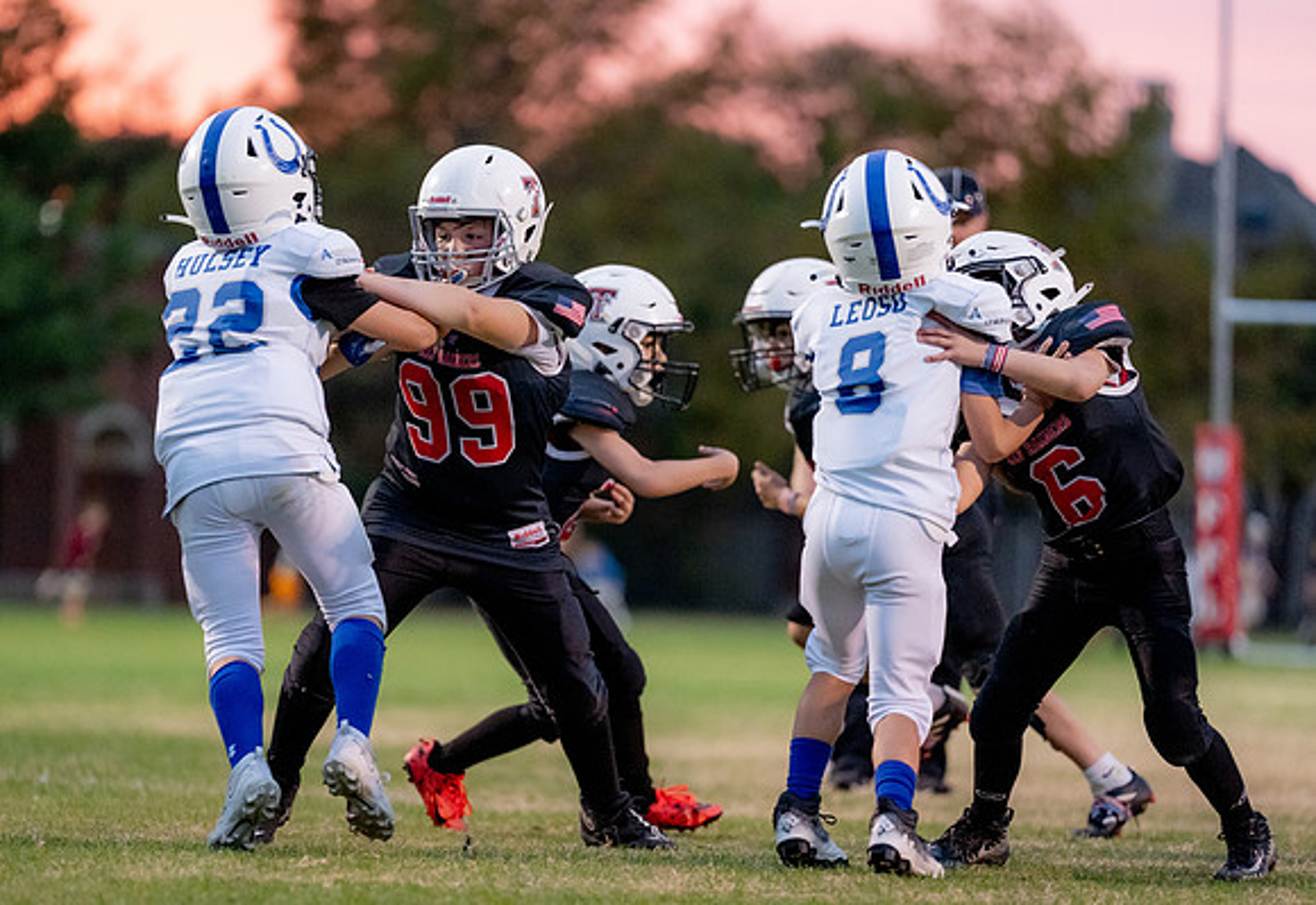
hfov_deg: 7.8
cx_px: 517
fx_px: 9615
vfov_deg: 5.4
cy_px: 577
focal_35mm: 260
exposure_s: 1/1000
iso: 5000
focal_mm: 200
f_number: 2.8
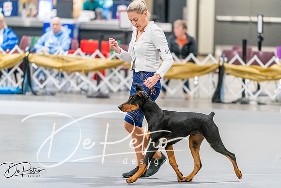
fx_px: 1561
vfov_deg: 6.9
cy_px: 94
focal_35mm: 200
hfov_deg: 10.3
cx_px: 140
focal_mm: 200
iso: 8000
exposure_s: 1/250
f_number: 2.8
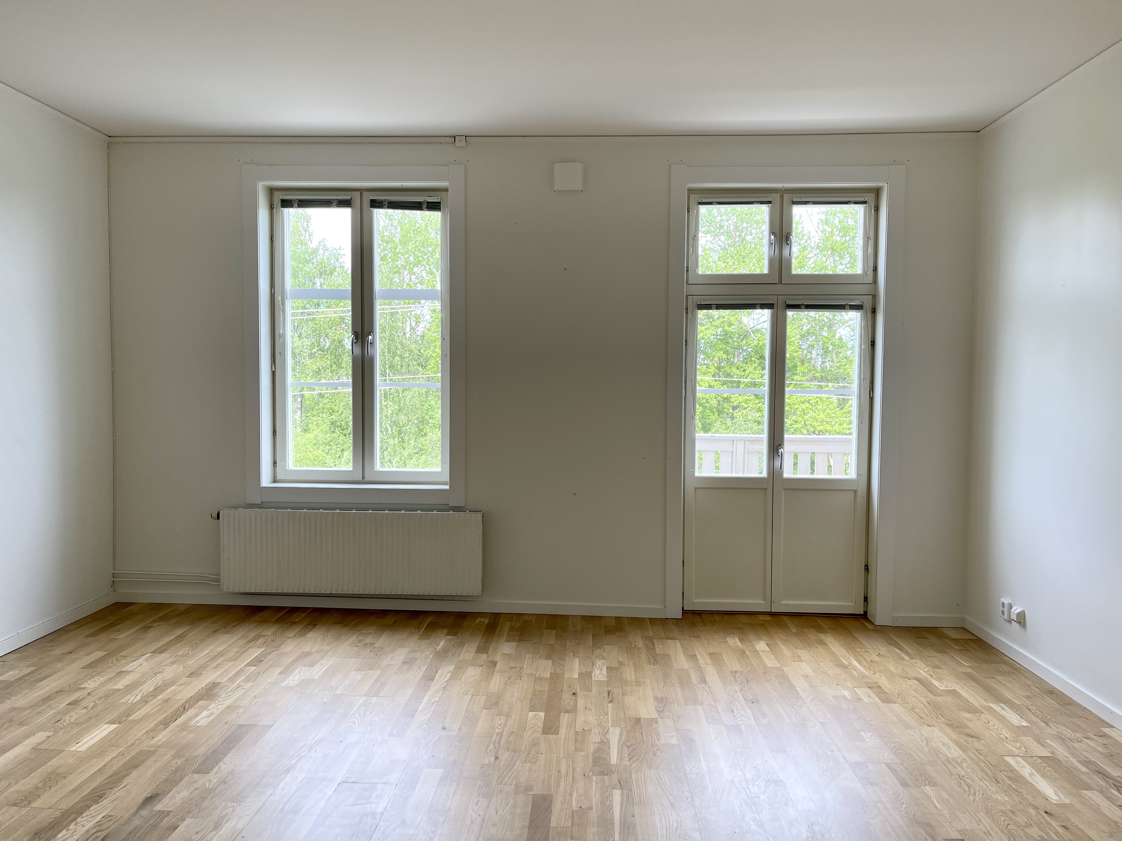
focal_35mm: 26
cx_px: 561
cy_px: 420
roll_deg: -0.3
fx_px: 843
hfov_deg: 67.3
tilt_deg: -3.6
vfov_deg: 53.1
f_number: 1.6
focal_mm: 5.1
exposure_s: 1/230
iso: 32
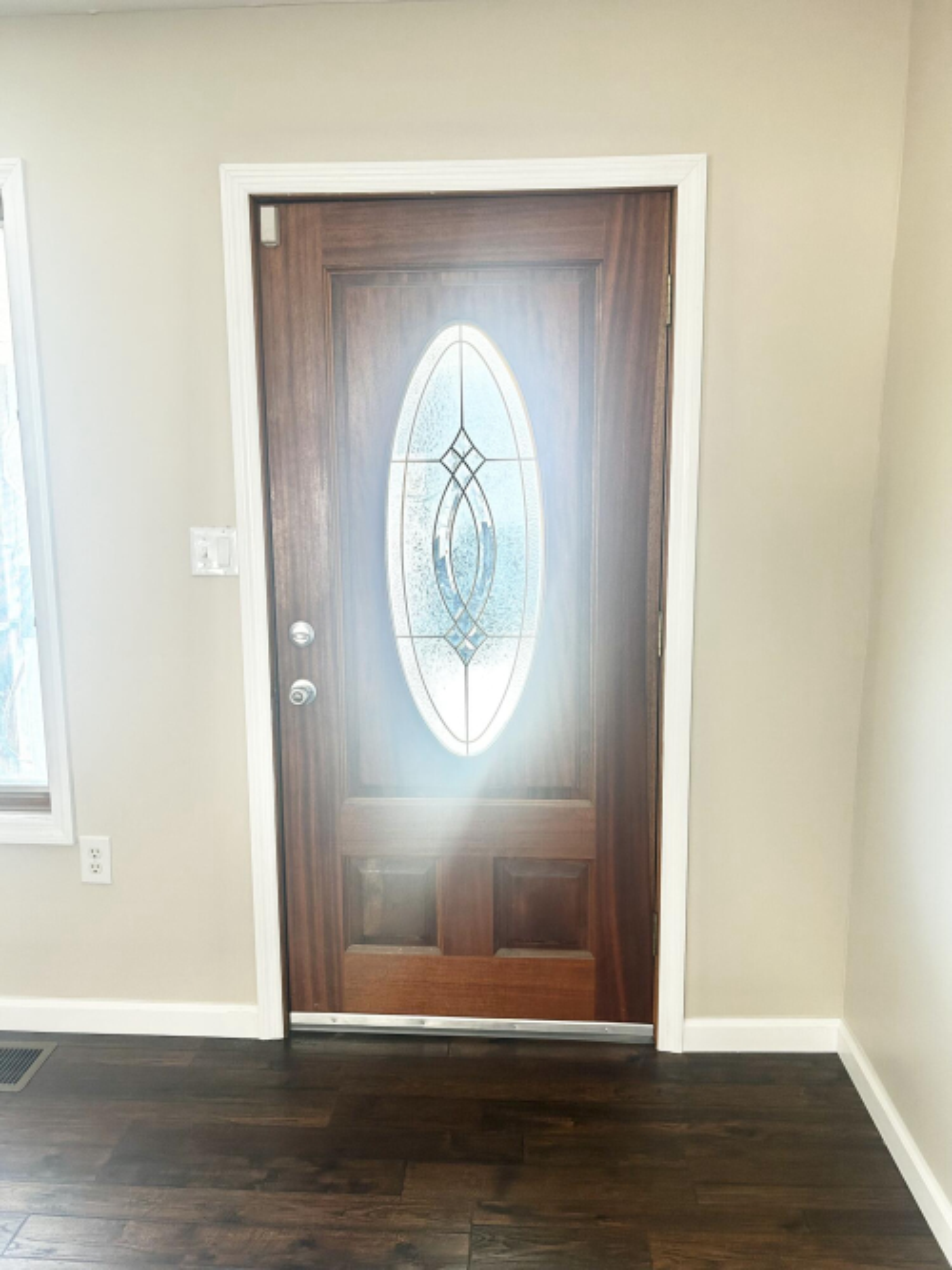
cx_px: 476
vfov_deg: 67.3
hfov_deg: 53.0
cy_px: 635
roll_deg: +0.7
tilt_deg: -9.2
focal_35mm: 26
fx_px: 954
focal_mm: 5.7
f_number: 1.5
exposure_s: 1/121
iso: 100
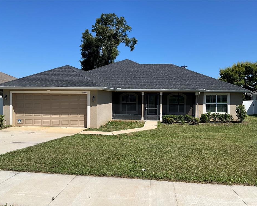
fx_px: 236
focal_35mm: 31
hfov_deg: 57.2
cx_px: 134
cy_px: 105
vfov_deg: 47.1
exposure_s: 1/2667
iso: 25
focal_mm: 3
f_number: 1.8
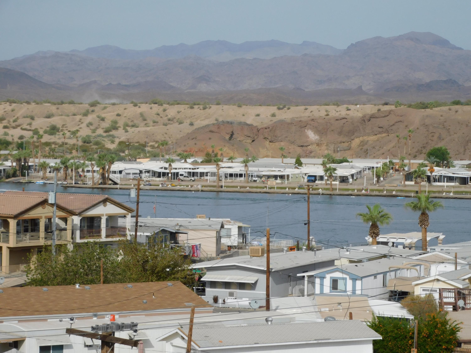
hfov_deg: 14.7
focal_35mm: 134
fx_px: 1823
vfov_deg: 11.1
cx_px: 236
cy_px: 176
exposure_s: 1/1000
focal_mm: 23.7
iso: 125
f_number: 5
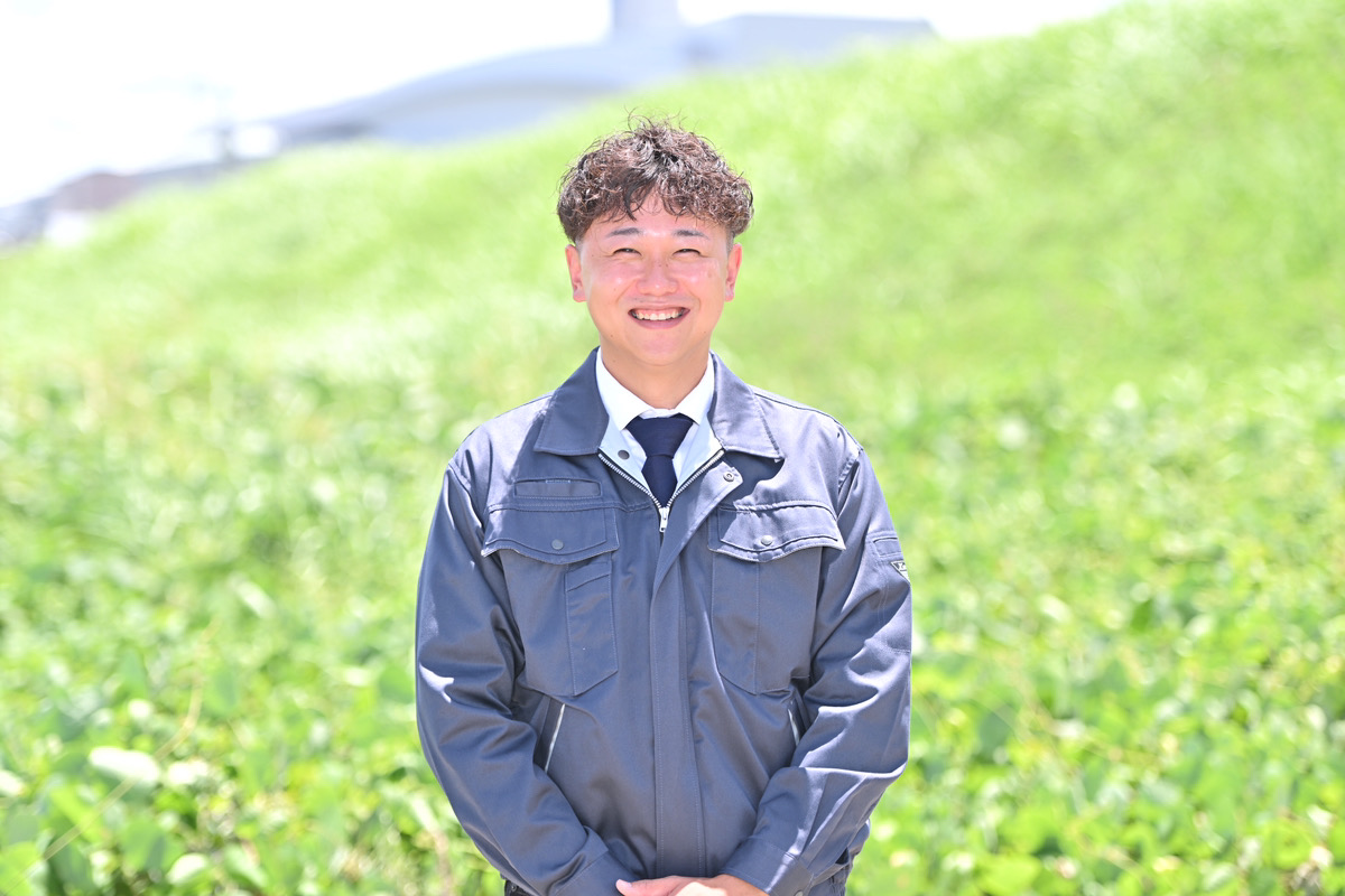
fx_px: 3923
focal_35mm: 105
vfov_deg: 13.0
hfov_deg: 19.5
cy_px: 448
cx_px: 672
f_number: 2.8
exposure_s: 1/250
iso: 40
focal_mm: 105
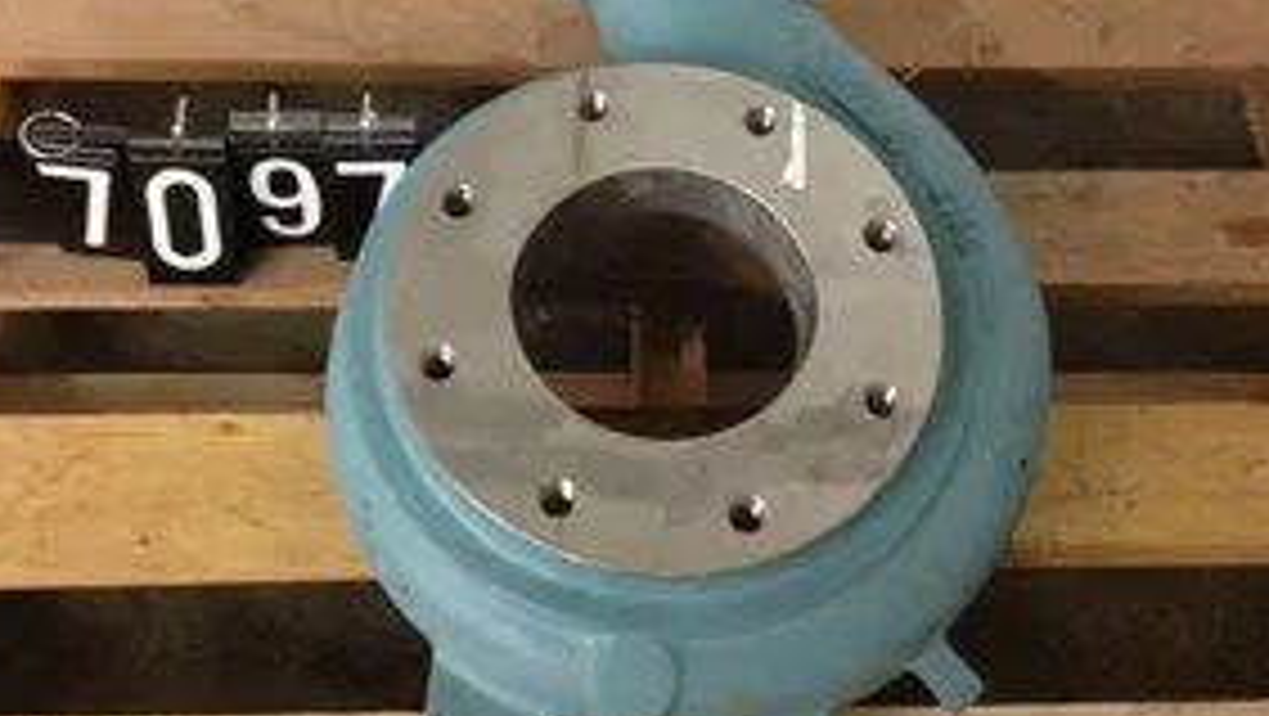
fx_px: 1818
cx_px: 626
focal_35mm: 54
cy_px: 207
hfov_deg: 38.5
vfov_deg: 22.1
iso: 250
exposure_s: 1/20
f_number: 2.4
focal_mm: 4.28
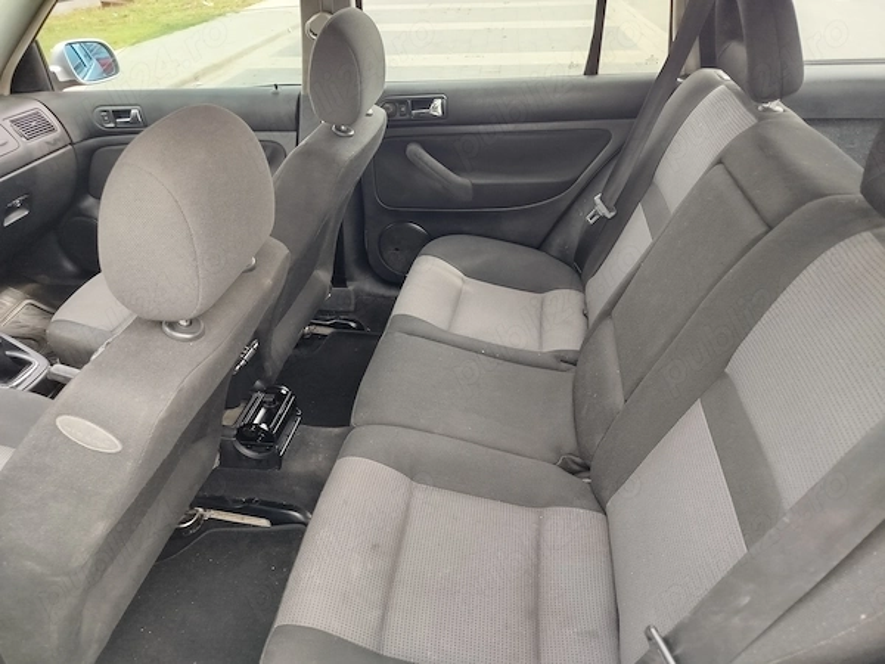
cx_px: 442
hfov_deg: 71.6
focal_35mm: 24
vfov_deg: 56.8
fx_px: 614
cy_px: 332
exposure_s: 1/100
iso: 80
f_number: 1.7
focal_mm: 5.31
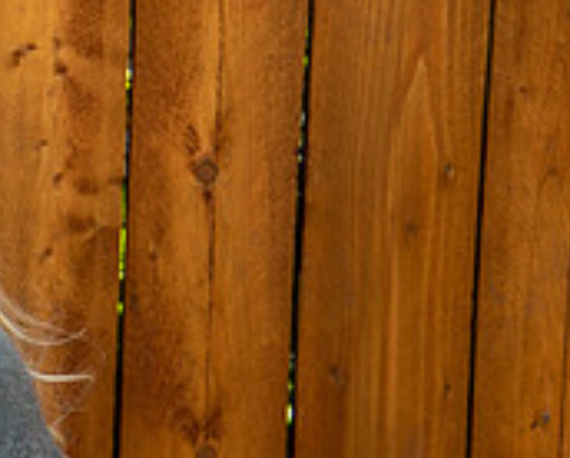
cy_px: 443
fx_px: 3310
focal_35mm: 196
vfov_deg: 7.9
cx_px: -371
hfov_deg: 9.5
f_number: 4
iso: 125
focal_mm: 62
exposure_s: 1/320
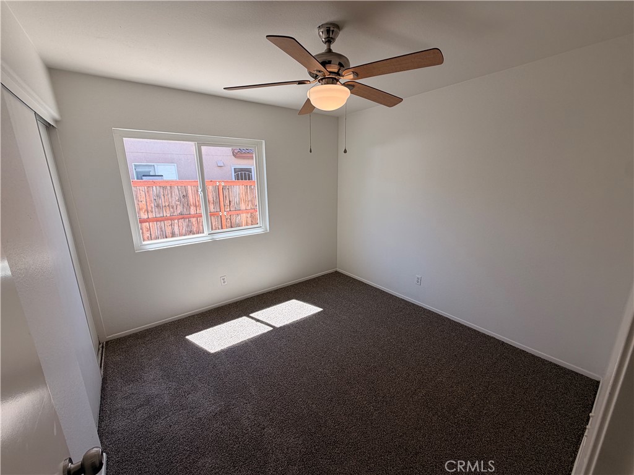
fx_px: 256
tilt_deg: -13.8
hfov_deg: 102.1
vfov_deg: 85.7
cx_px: 317
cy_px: 238
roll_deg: +0.2
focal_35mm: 14
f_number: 2.2
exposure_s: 1/120
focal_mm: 2.22
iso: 25
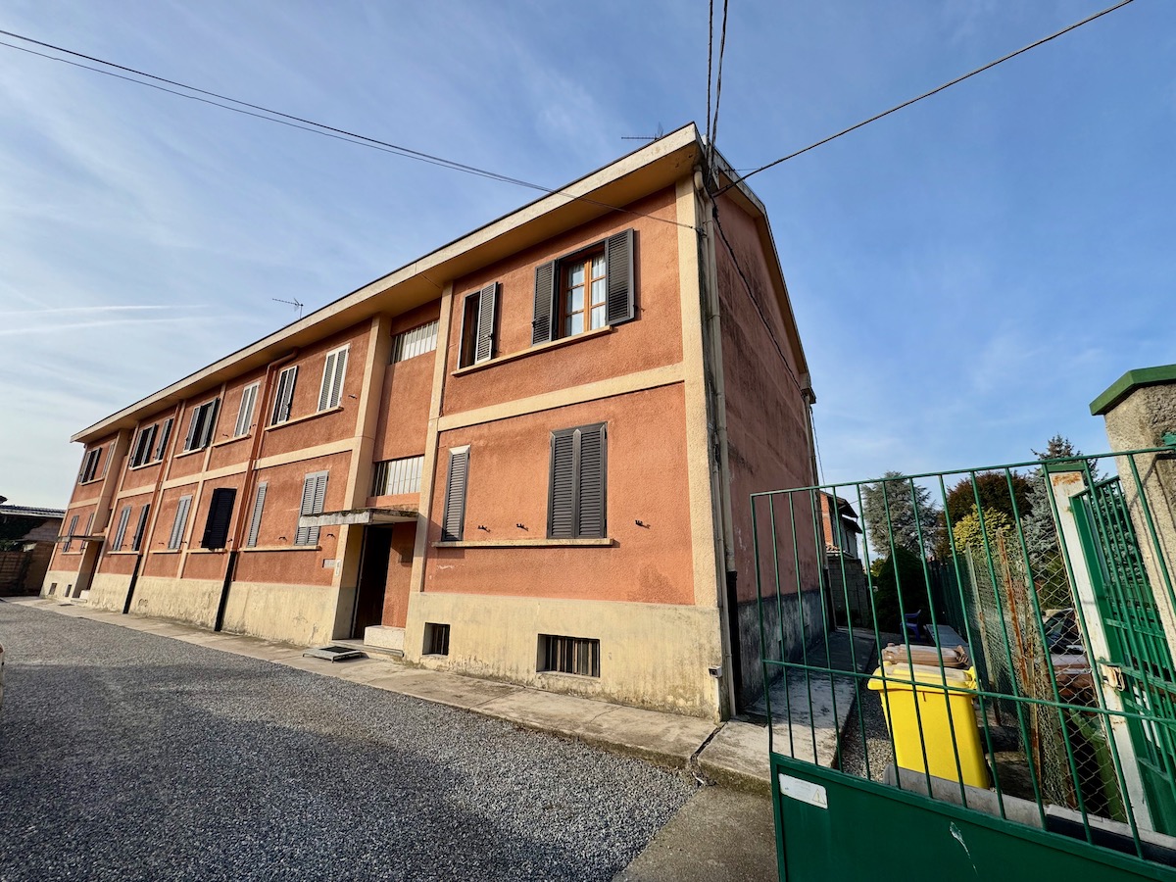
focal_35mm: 14
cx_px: 588
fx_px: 476
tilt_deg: +19.6
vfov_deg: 85.7
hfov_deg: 102.1
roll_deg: +1.3
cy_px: 441
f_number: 2.2
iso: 40
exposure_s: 1/1048
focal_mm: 2.22
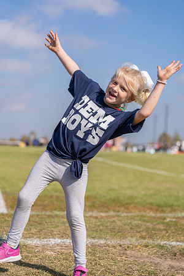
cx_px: 92
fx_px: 537
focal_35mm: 70
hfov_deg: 19.5
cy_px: 138
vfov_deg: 28.8
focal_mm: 70
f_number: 2.8
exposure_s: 1/2000
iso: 100
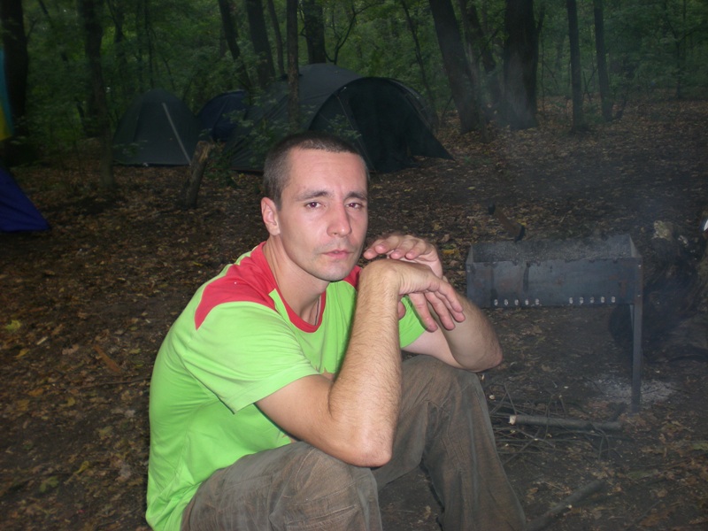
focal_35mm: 38
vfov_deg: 37.7
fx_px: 777
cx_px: 354
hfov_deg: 49.0
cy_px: 266
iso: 70
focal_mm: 6.3
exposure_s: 1/30
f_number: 3.1
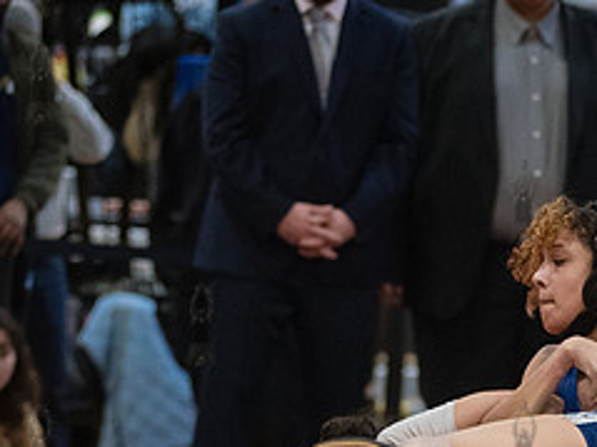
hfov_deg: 7.1
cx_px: 522
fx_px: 4827
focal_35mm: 280
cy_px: 443
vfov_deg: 5.3
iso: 8000
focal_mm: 120
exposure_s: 1/500
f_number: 3.5
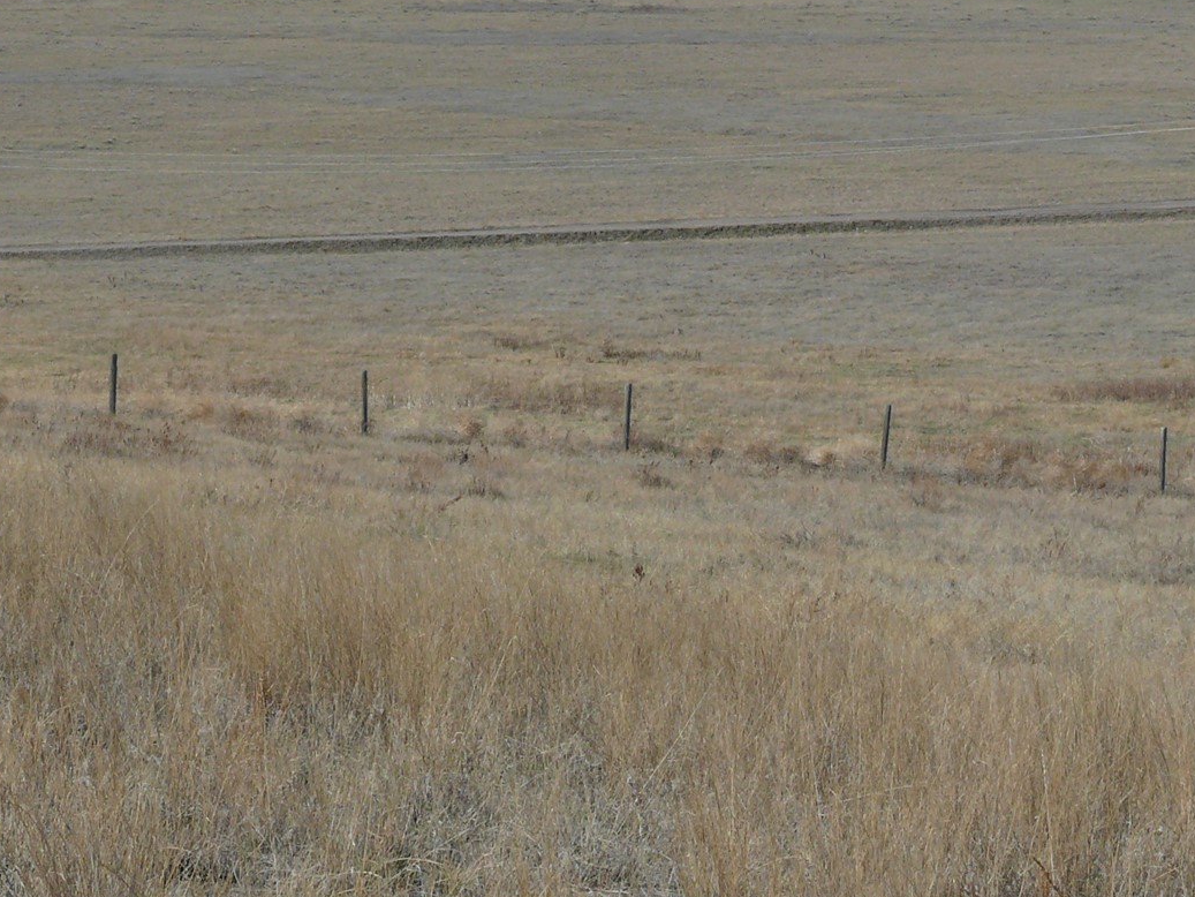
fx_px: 8183
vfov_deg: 6.3
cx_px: 1053
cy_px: 186
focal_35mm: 237
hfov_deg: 8.3
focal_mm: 25.4
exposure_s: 1/400
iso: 100
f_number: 7.1
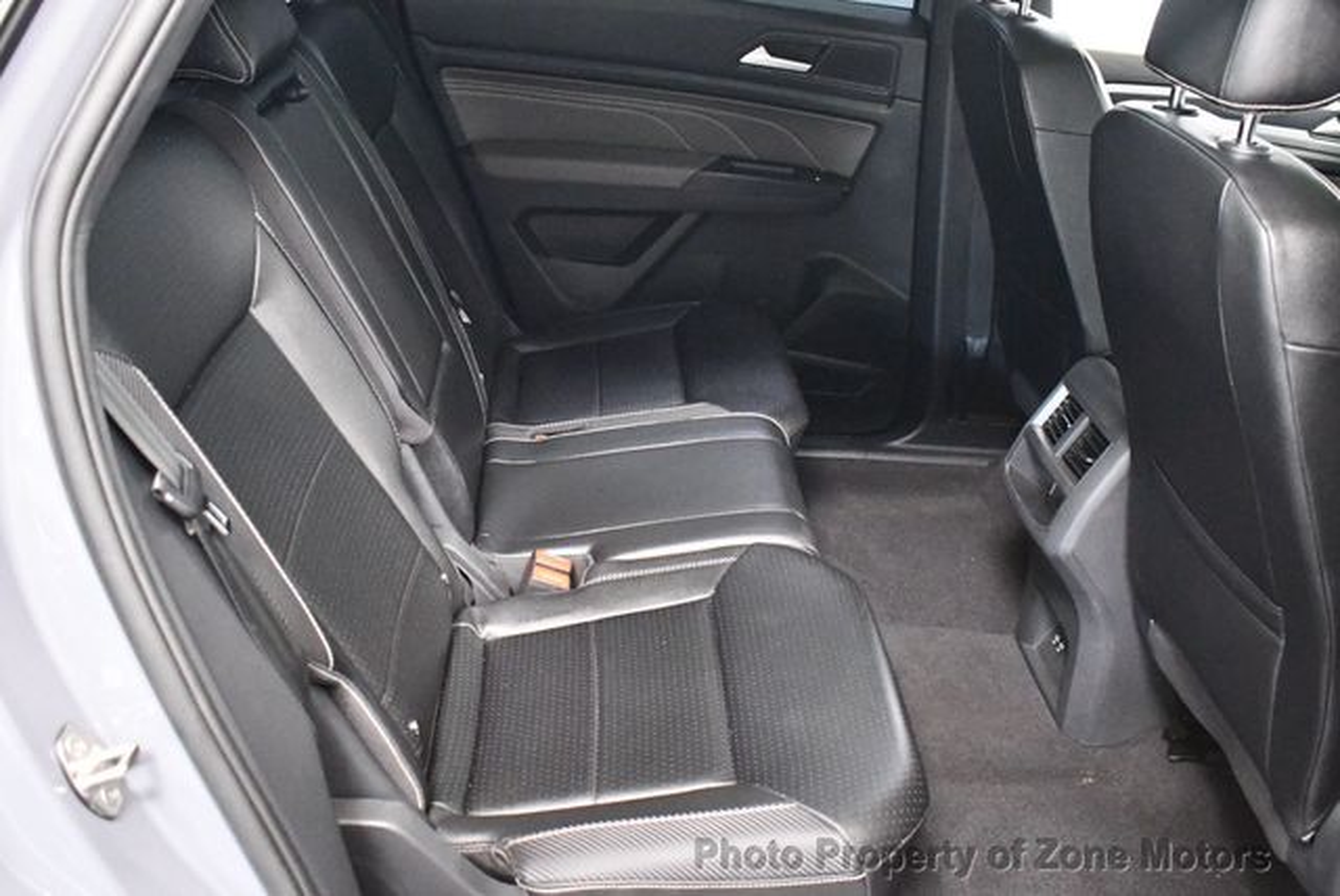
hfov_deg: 53.1
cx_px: 670
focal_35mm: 36
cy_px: 448
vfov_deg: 36.9
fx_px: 1341
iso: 10000
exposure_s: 1/60
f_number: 3.5
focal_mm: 18
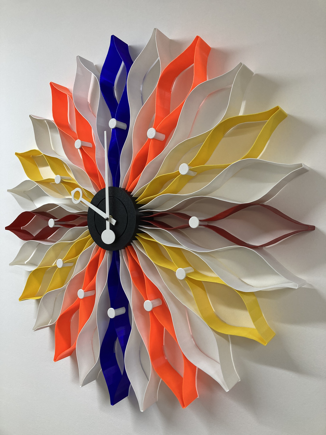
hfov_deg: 49.7
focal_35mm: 28
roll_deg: -1.4
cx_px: 163
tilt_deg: +1.4
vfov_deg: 63.4
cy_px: 218
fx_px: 352
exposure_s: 1/100
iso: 64
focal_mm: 3.99
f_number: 1.8
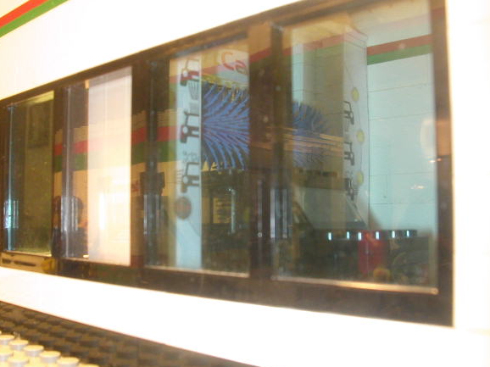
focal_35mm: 41
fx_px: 580
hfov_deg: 45.7
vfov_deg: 35.1
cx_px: 225
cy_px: 203
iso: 200
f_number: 4.5
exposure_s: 1/5.6
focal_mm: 5.6
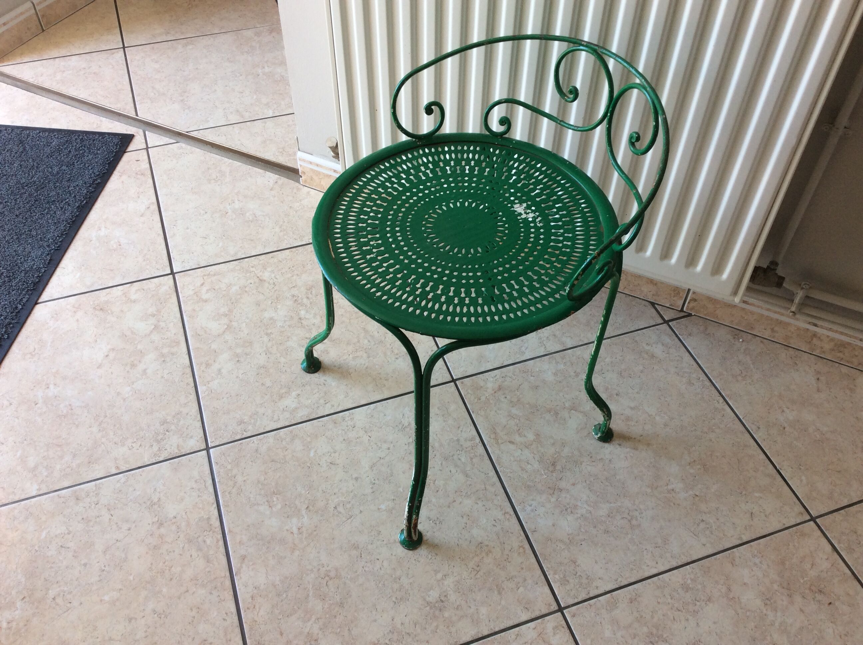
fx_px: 797
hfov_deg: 56.9
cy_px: 322
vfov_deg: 44.1
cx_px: 432
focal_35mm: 32
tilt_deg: -48.2
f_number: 2.4
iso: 32
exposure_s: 1/50
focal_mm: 3.3
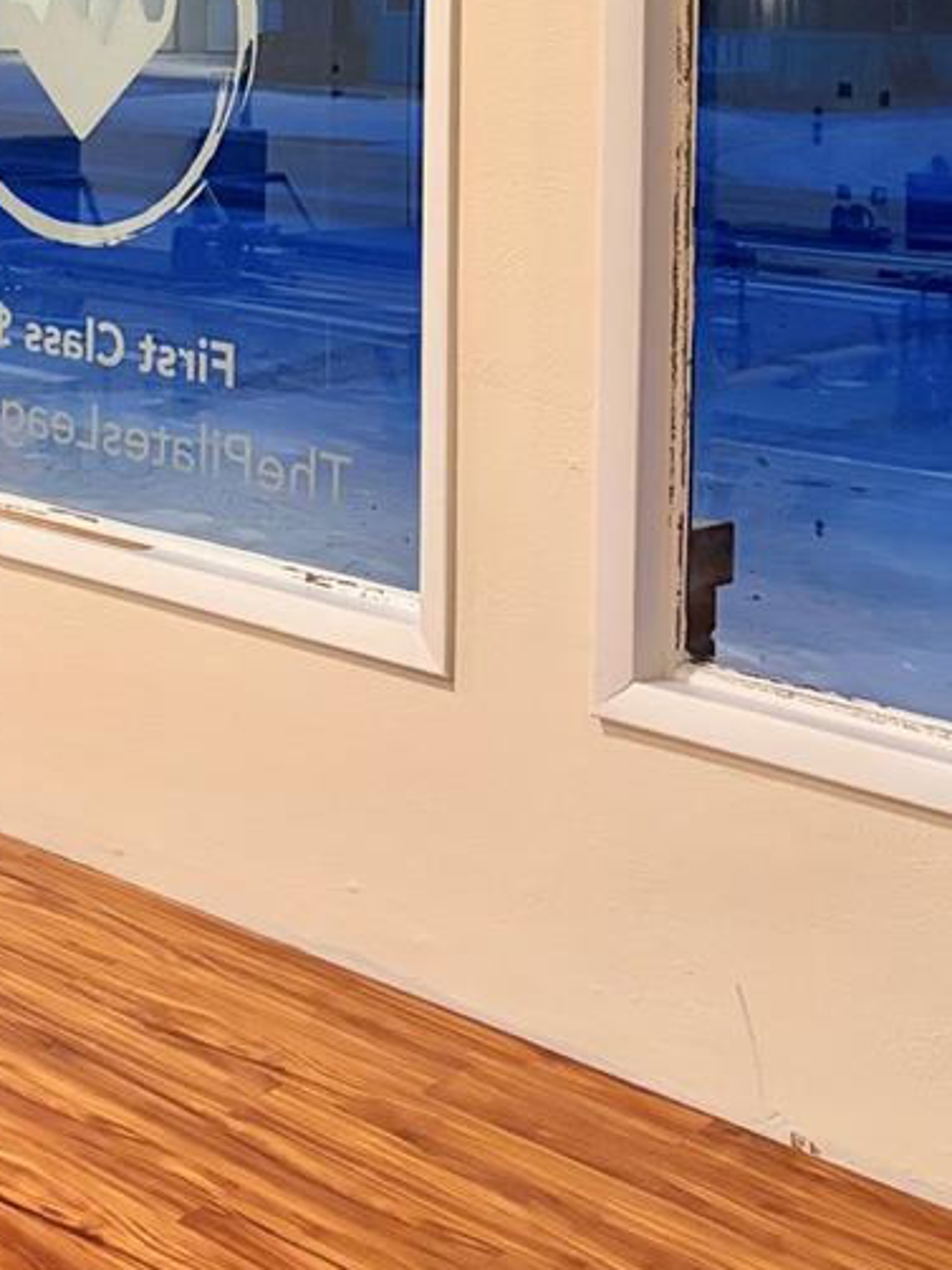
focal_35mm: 62
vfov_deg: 29.0
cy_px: -35
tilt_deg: +1.6
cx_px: -73
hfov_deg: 22.4
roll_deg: -0.8
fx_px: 2274
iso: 320
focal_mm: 5.96
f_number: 1.6
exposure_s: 1/60
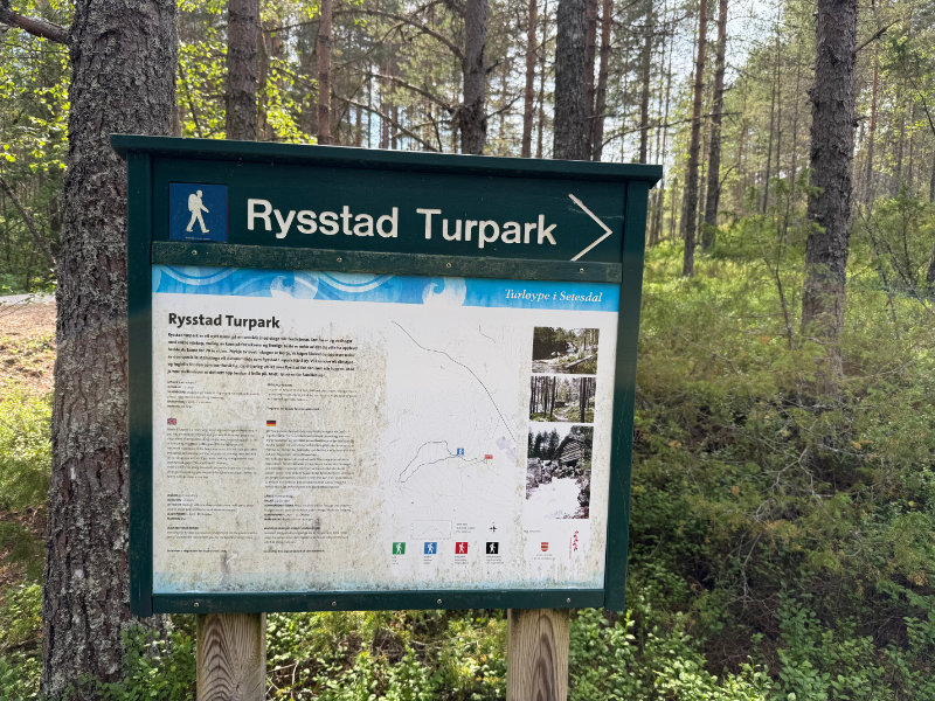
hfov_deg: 71.6
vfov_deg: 56.8
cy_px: 350
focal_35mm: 24
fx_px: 648
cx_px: 468
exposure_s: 1/708
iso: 80
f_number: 1.8
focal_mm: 6.8
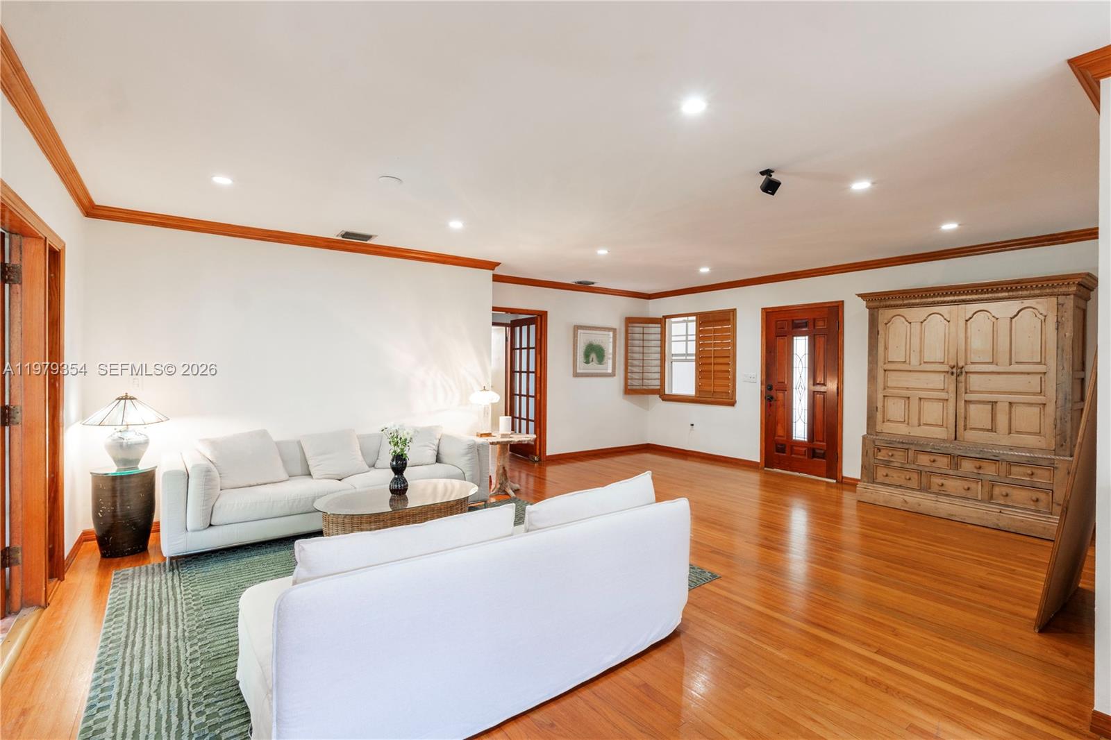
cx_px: 556
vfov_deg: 72.0
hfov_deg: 95.0
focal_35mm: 16
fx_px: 509
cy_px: 370
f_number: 8
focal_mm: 11
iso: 200
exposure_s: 1/2
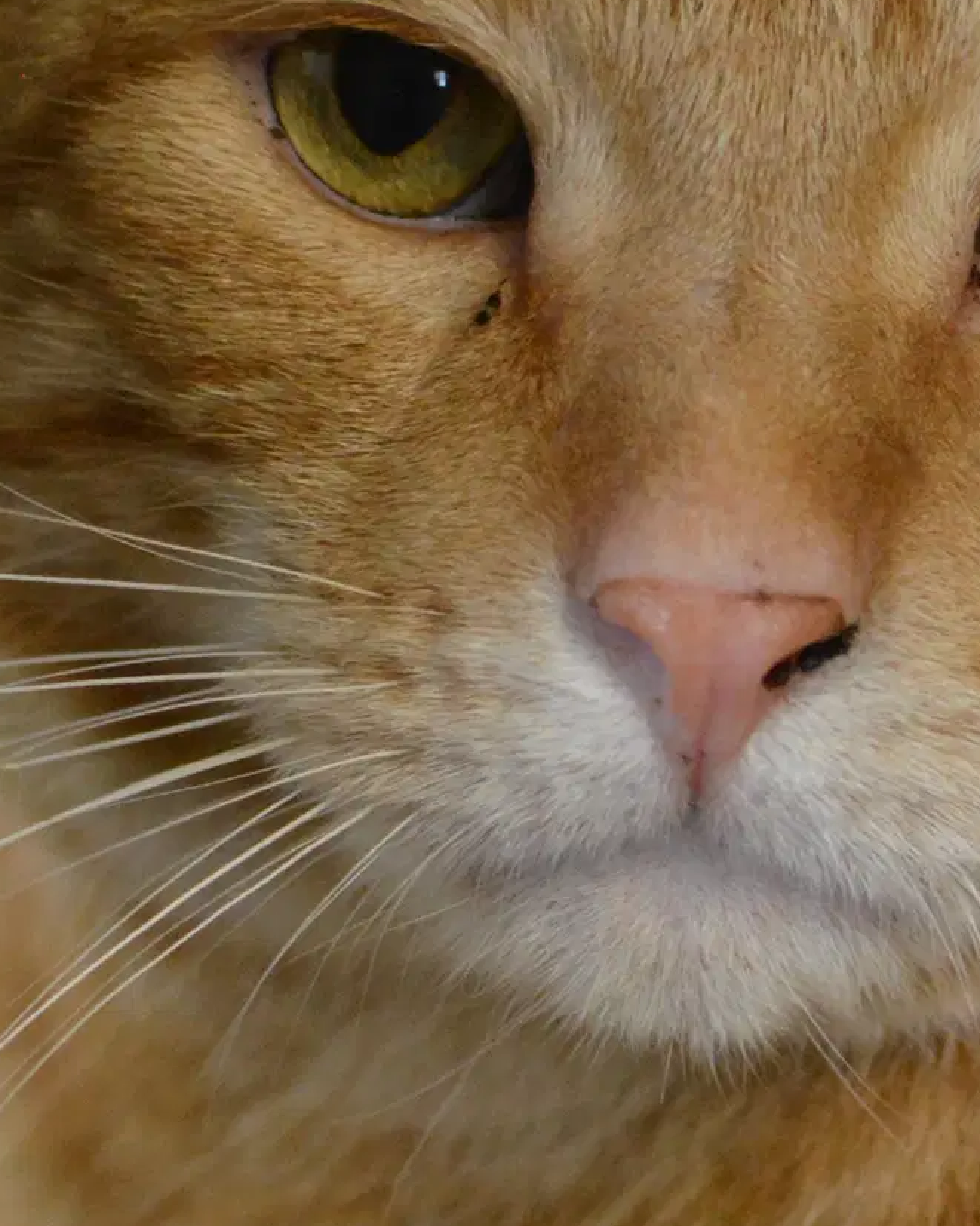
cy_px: 938
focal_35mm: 172
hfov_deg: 9.0
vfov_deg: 11.2
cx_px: 818
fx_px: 6226
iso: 3200
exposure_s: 1/160
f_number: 3.2
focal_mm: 35
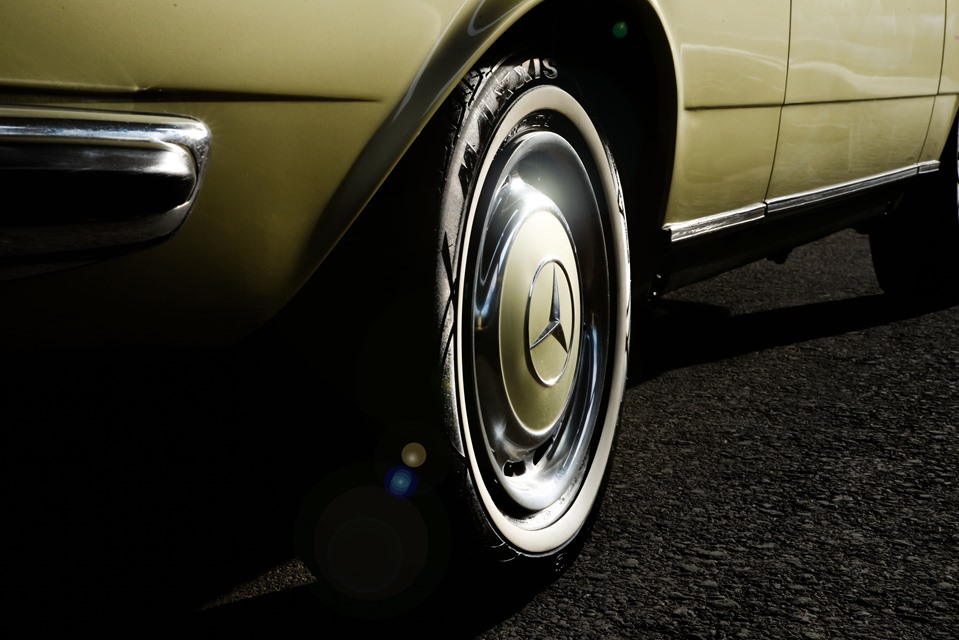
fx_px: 1732
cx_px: 480
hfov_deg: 31.0
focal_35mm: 65
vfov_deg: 20.9
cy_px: 320
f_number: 20
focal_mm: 65
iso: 200
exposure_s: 1/80
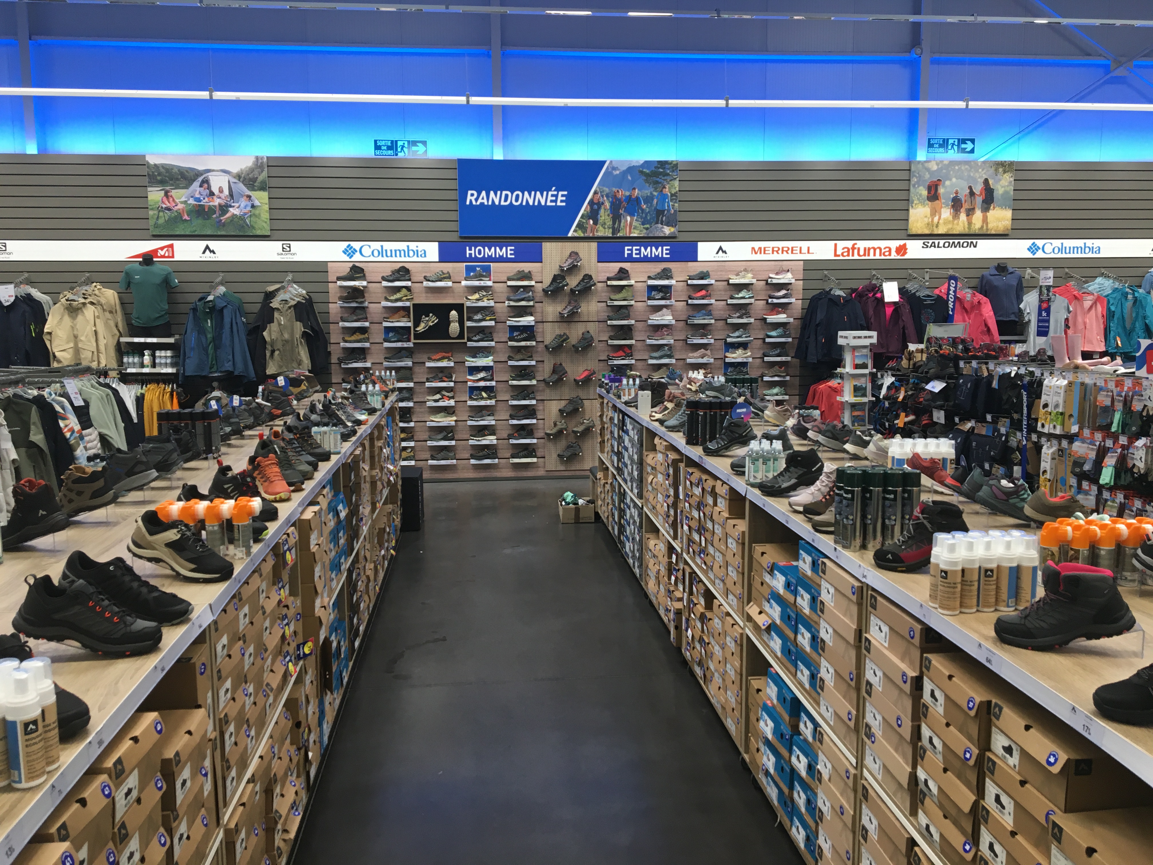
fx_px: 966
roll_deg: +1.3
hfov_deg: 61.7
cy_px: 432
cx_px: 576
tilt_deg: -8.3
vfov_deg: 48.2
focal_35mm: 29
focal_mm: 4.15
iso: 32
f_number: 2.2
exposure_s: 1/33
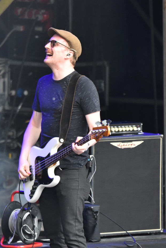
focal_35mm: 382
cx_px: 61
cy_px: 116
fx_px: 2642
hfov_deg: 3.6
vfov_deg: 5.4
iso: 1250
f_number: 2.8
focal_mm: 200
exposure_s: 1/1000
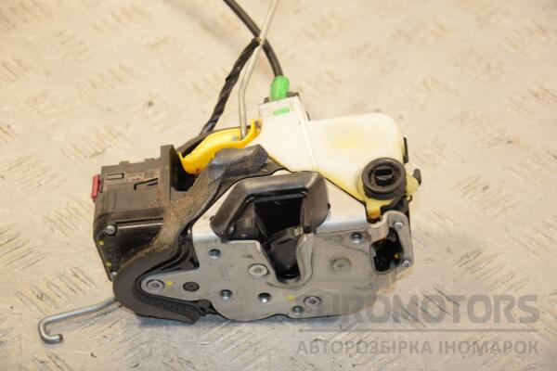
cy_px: 186
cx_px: 278
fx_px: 1740
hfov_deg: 18.2
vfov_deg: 12.2
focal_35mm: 112
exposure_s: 1/200
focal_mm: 75
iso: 800
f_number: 5.3
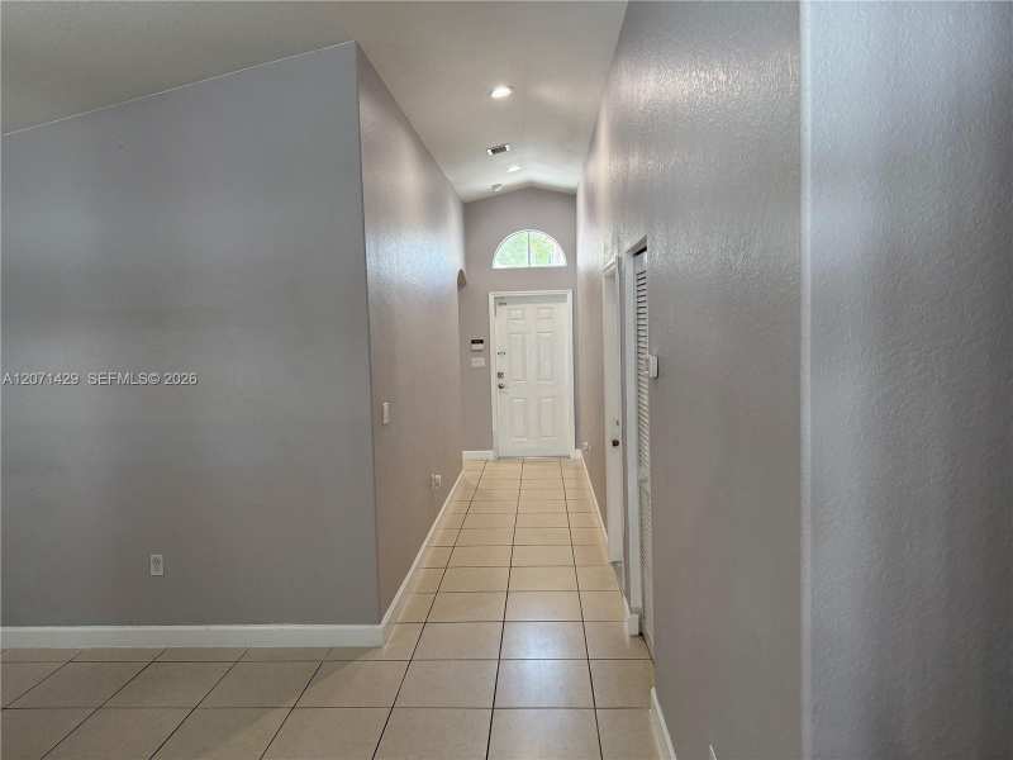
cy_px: 380
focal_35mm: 24
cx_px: 506
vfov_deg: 56.8
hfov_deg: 71.6
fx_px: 702
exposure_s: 1/129
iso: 160
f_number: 1.78
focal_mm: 6.76
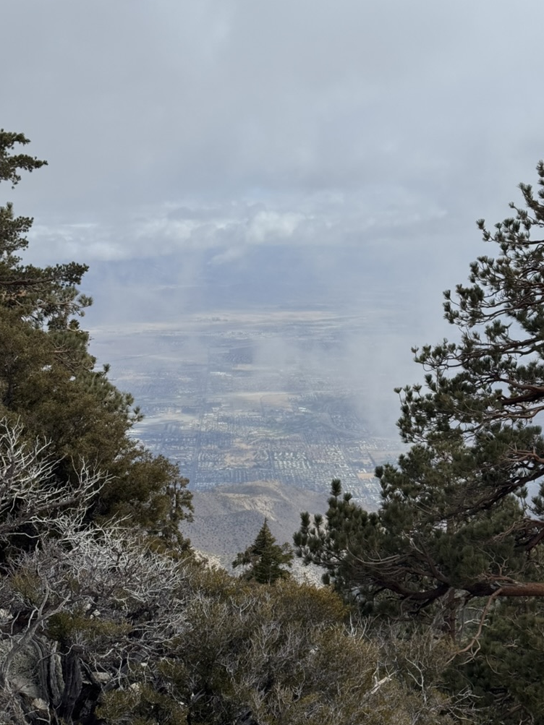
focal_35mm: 49
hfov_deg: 29.7
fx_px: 1027
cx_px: 271
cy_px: 360
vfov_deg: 38.9
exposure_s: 1/7937
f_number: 1.78
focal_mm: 6.76
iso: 64
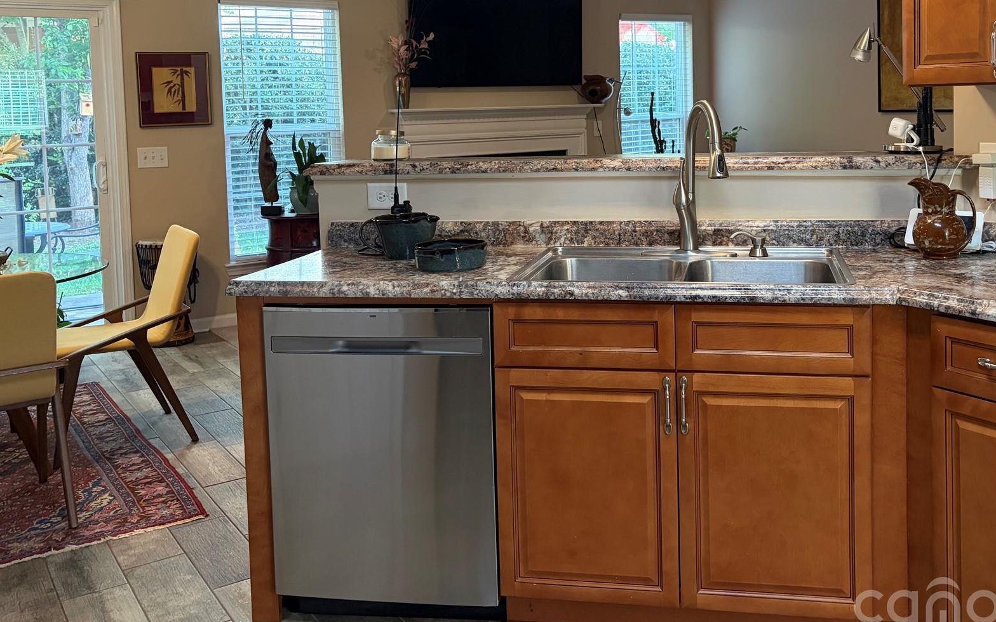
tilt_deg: -3.8
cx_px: 586
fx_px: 977
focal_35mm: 36
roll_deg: +1.9
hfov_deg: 53.7
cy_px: 168
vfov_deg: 34.7
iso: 200
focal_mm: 5.96
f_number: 1.6
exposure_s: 1/60
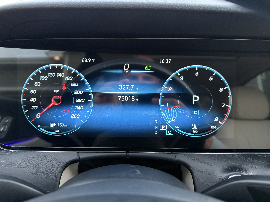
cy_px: 101
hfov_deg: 71.6
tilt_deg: -17.5
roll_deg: -0.4
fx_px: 187
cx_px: 135
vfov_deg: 56.8
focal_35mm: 24
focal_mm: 6.76
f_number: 1.78
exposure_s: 1/48
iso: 800
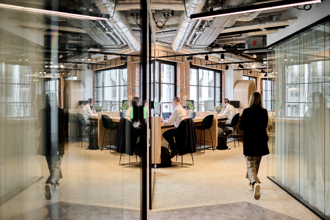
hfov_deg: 54.4
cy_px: 110
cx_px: 165
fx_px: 321
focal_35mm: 35
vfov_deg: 37.8
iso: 400
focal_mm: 35
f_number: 1.4
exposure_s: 1/400
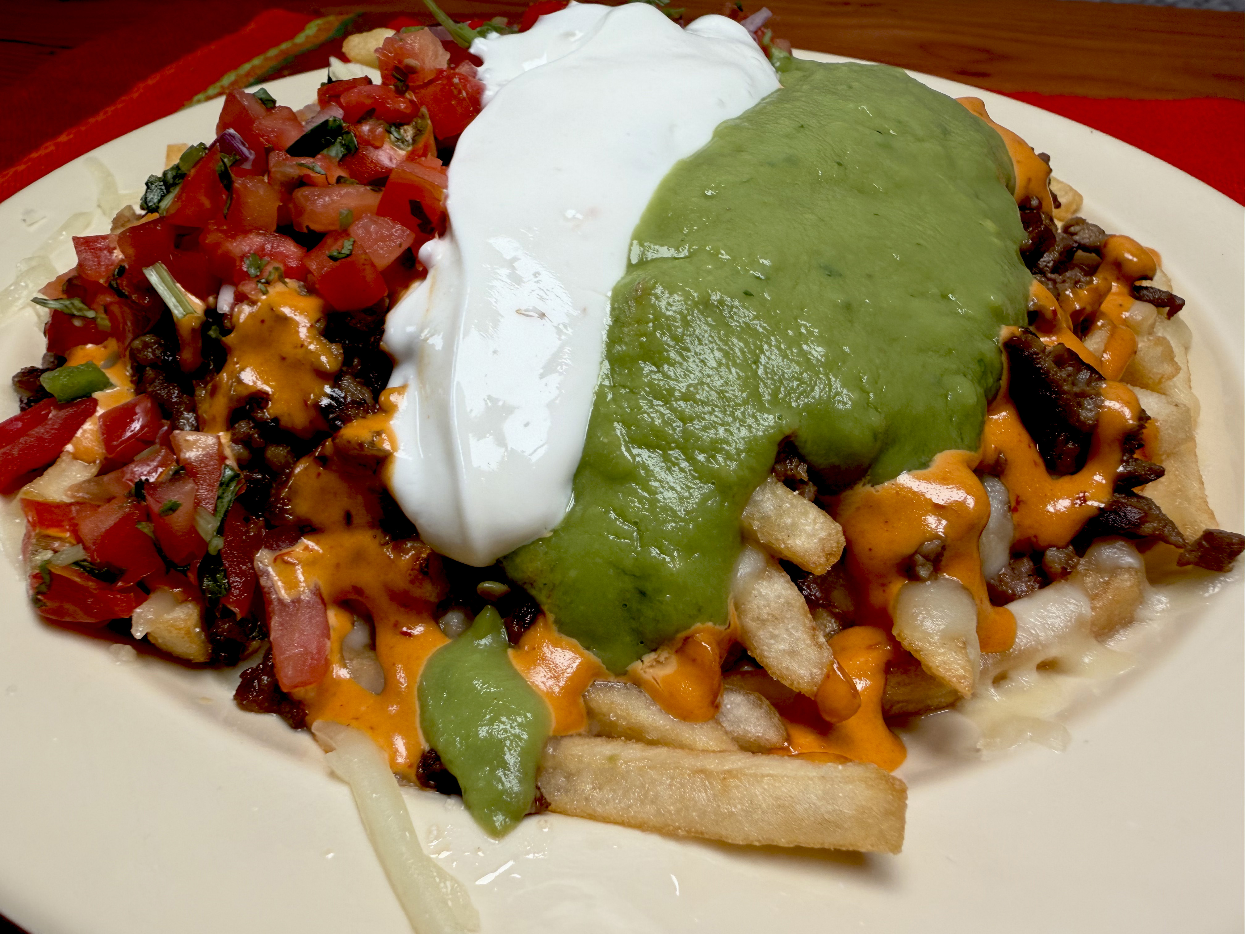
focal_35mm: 48
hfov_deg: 39.7
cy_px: 467
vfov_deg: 30.3
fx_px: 1726
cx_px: 622
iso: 50
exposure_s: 1/144
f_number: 1.78
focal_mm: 6.76
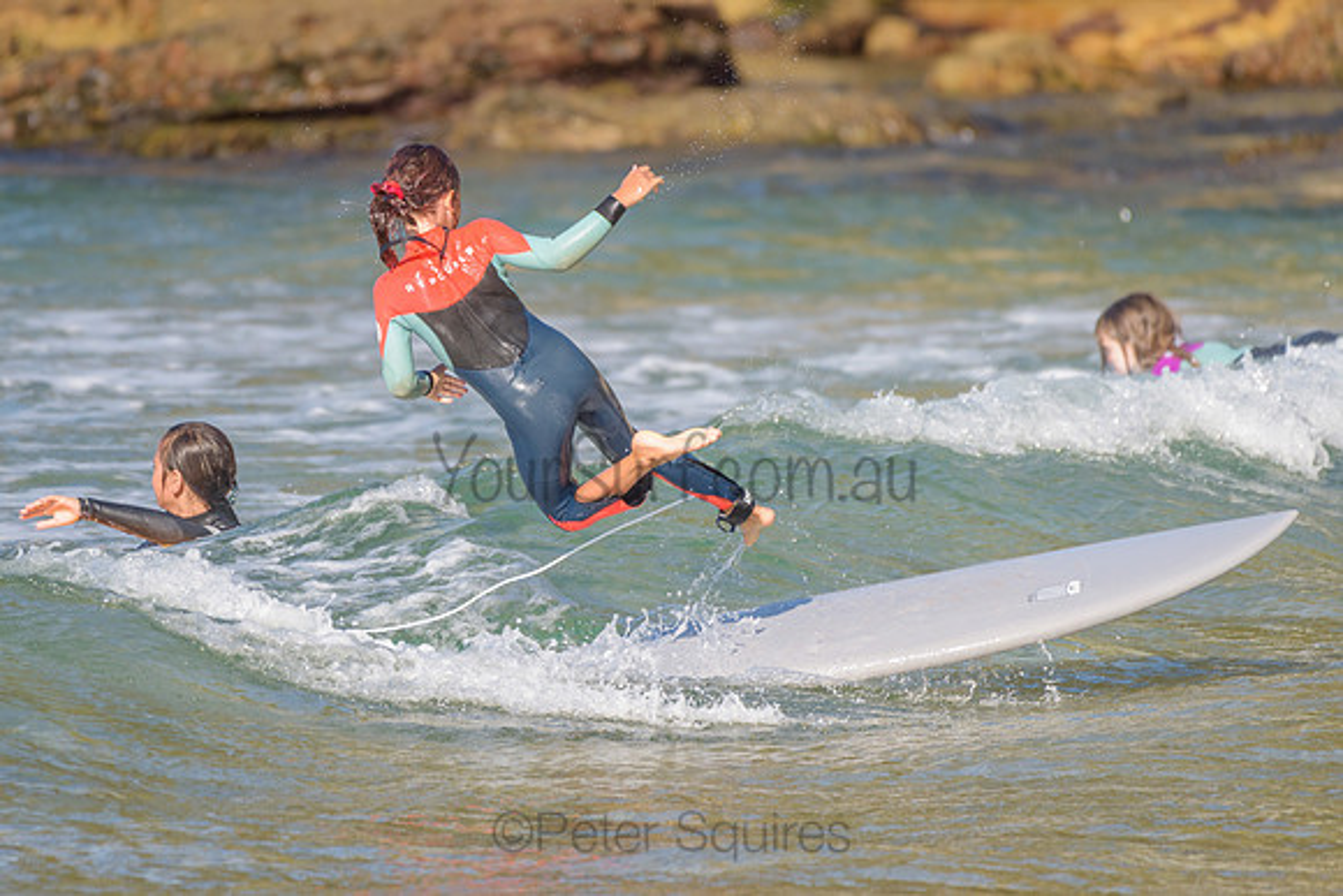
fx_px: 22886
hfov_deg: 3.4
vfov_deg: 2.2
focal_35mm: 613
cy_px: 382
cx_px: 521
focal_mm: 500
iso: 250
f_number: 5.6
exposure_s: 1/2000
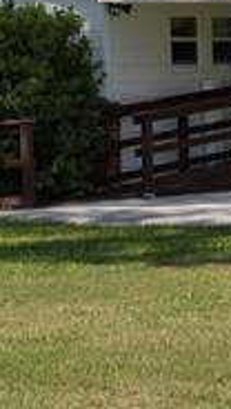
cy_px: -92
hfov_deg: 5.9
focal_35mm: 204
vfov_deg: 10.4
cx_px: -109
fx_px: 2213
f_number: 9
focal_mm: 35
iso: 100
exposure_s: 1/200
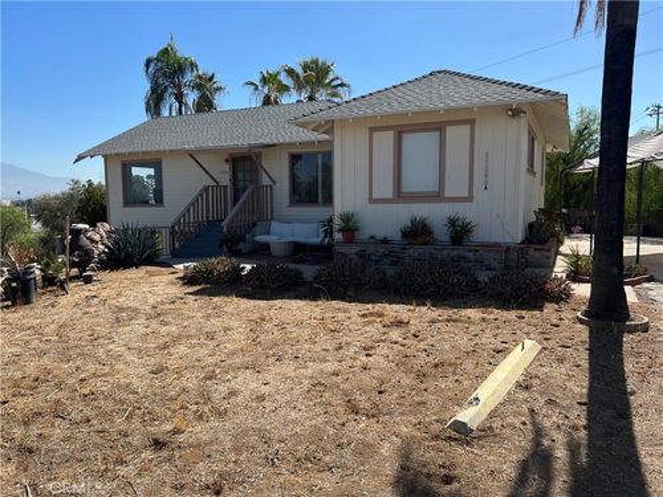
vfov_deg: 53.1
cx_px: 332
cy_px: 248
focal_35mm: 26
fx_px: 498
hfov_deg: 67.3
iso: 50
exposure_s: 1/3077
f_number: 1.5
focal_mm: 5.7
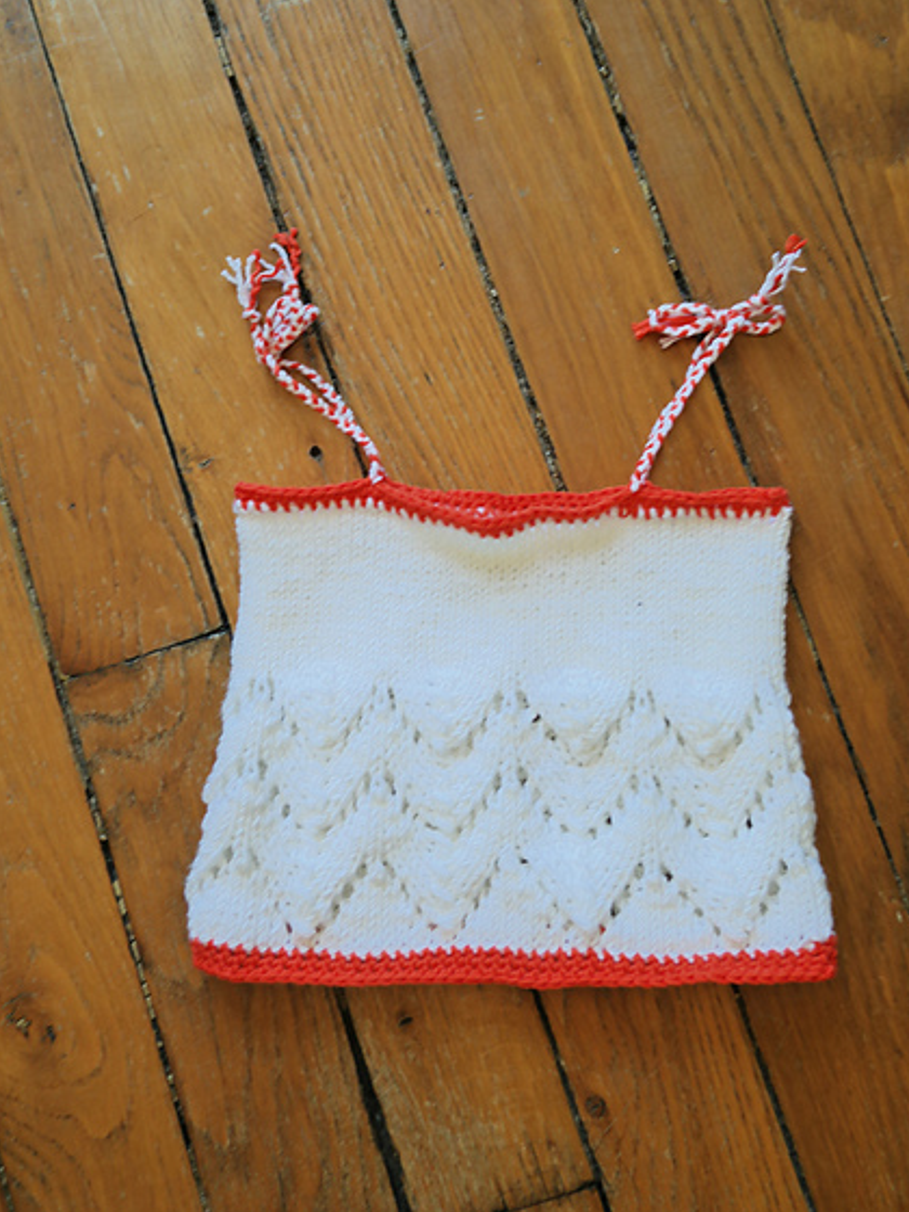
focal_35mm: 33
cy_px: 584
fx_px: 1155
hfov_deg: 42.9
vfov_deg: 55.3
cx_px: 451
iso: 200
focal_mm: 20
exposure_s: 1/60
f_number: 3.5
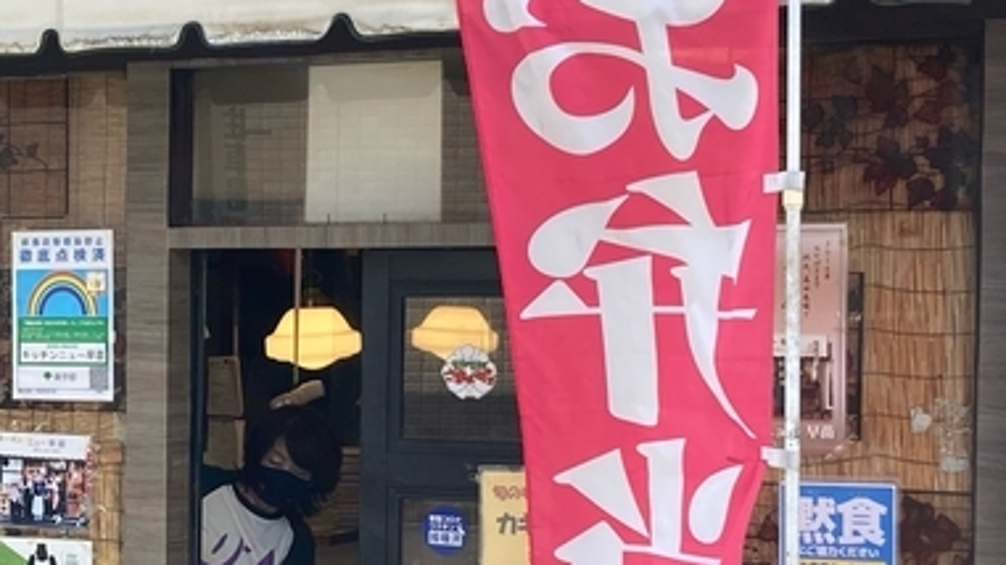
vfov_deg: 12.6
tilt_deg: -1.6
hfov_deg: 21.9
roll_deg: -1.5
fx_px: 2560
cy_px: 415
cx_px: 193
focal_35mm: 96
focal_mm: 3.99
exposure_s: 1/291
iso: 20
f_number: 1.8
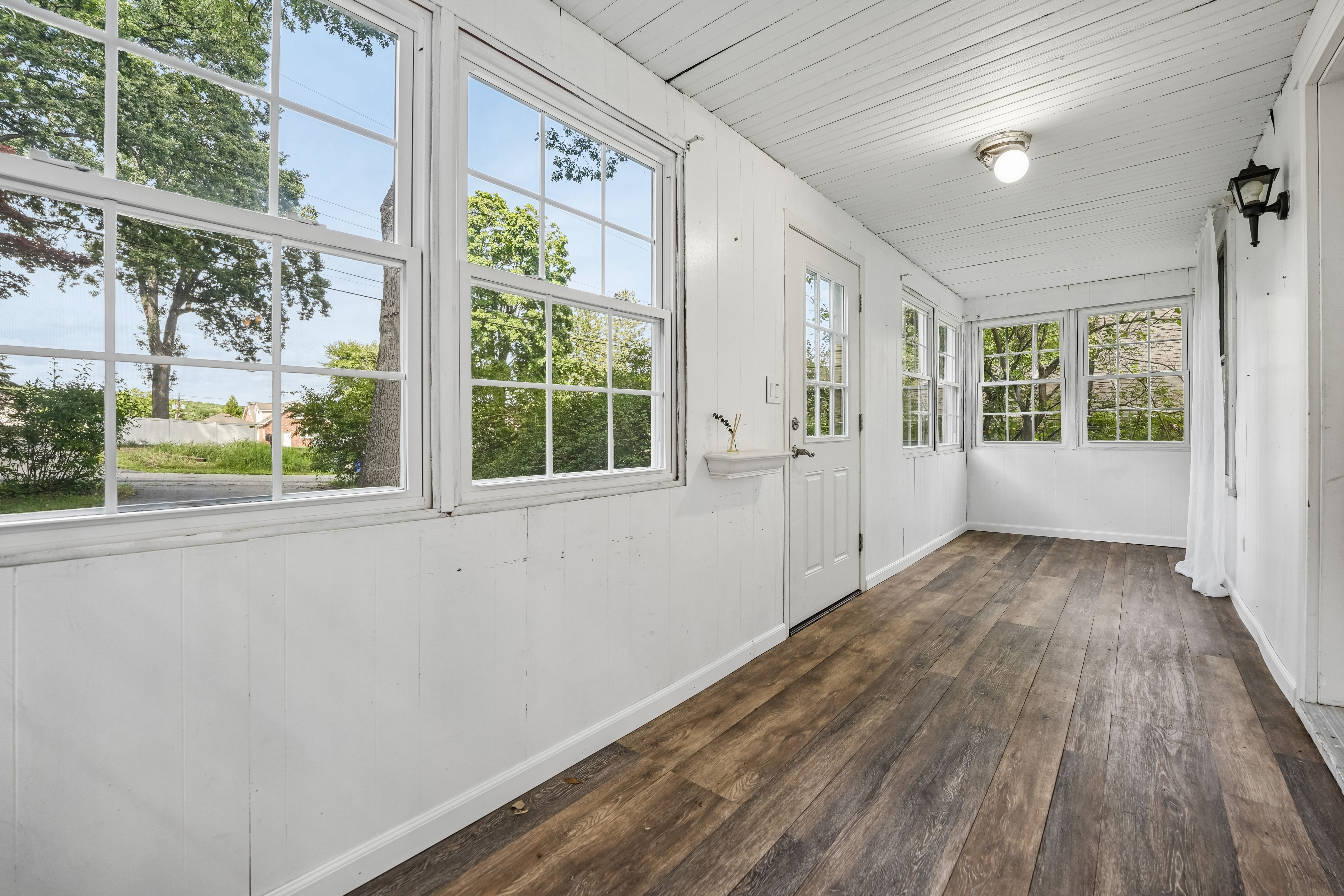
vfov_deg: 81.2
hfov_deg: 104.3
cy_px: 448
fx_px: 523
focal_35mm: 14
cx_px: 672
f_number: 5.6
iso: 200
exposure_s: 1/80
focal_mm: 14
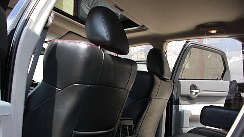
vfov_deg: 29.5
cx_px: 124
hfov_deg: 50.5
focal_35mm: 40
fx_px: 259
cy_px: 91
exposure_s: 1/125
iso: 50
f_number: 2.8
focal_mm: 6.3
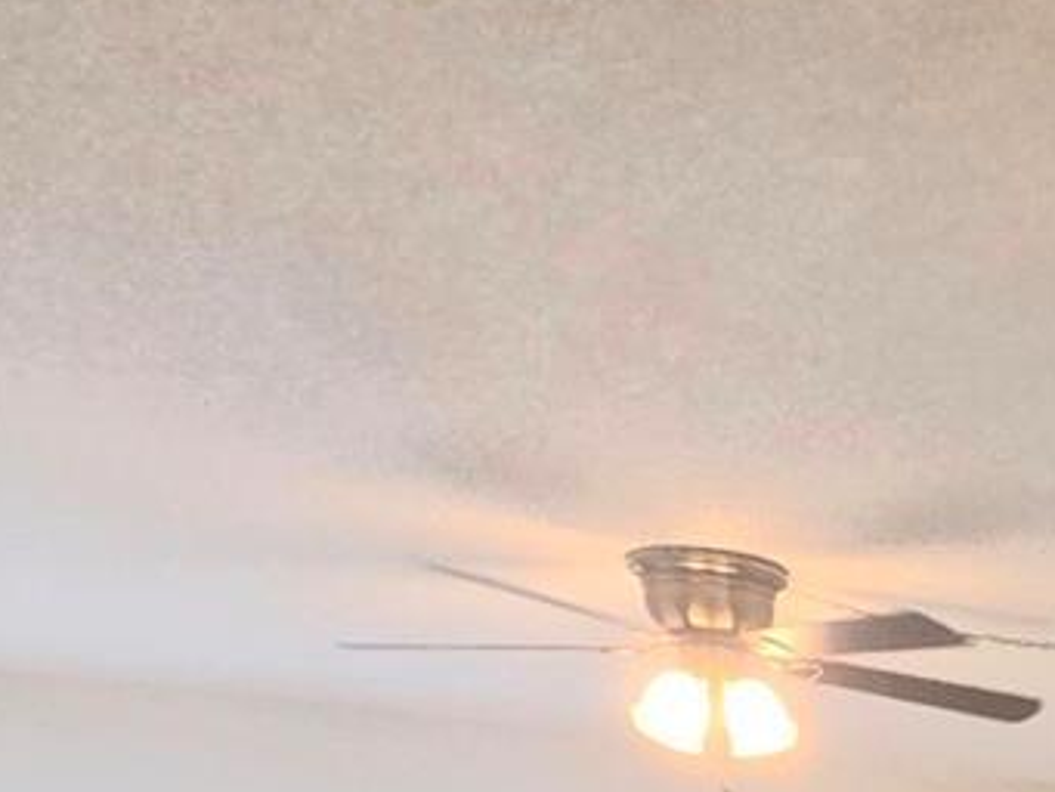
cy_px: 1321
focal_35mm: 61
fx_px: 1860
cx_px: 1862
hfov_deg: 21.6
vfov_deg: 19.5
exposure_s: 1/120
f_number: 1.9
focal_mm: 2.2
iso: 100
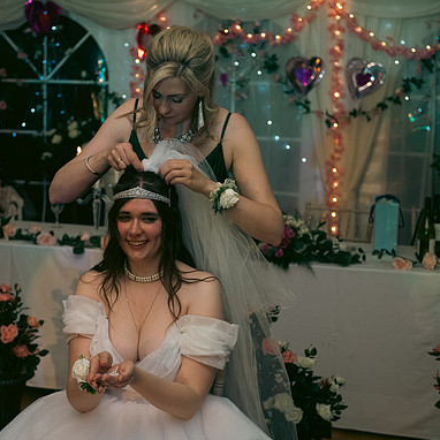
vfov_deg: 24.3
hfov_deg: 24.2
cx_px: 157
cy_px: 222
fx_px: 1021
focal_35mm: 71
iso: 800
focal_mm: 55
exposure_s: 1/160
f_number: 3.5
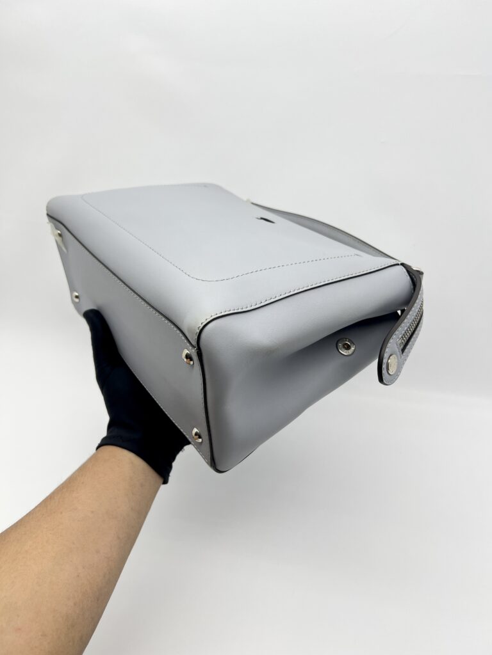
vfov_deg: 67.3
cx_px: 246
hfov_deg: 53.1
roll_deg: -0.7
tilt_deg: -27.1
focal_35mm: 26
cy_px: 328
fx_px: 493
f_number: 1.5
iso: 32
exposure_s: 1/117
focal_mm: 5.7
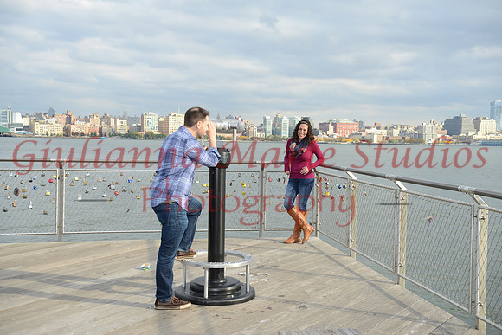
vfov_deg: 29.9
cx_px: 251
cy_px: 168
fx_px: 628
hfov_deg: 43.6
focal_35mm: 45
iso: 250
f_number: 7.1
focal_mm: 45
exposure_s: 1/250
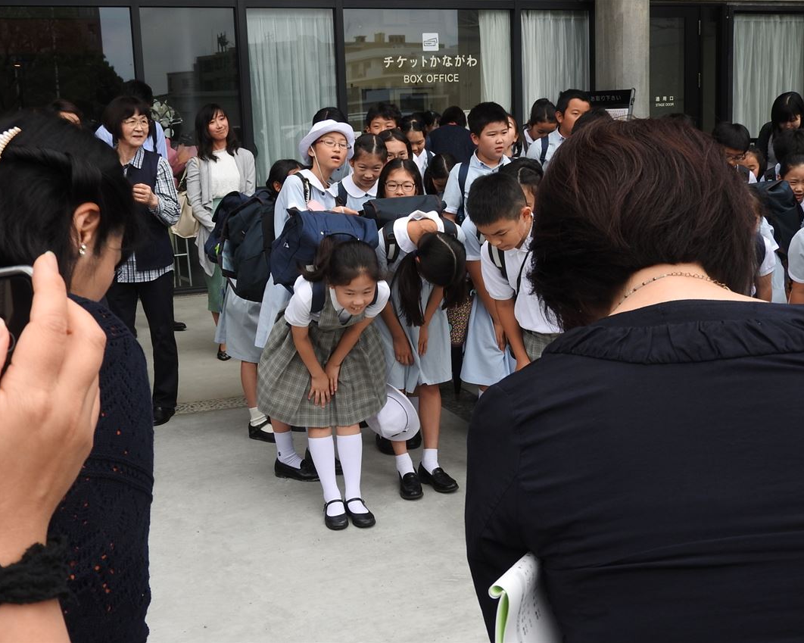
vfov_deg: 32.1
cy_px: 321
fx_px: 1118
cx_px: 411
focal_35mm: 47
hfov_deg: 39.5
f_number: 4
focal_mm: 8.1
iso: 100
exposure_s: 1/200
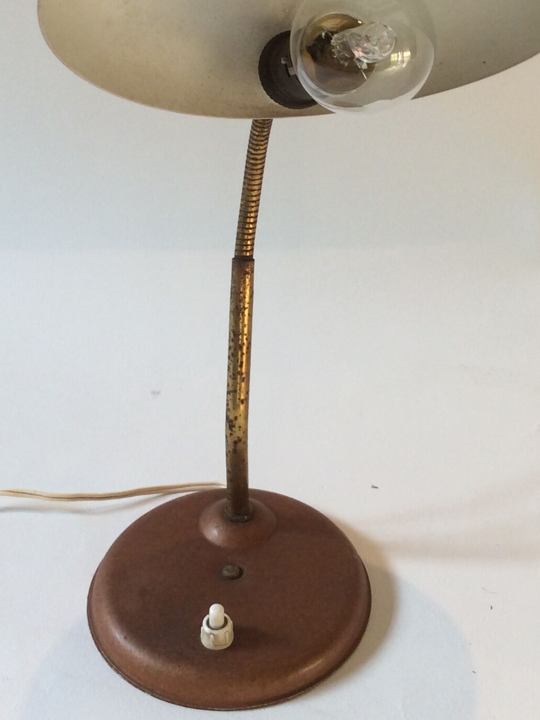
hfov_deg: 24.4
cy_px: 273
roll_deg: +2.0
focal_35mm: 60
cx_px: 302
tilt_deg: -33.5
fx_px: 1248
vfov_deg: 32.0
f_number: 2.4
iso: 40
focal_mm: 3.3
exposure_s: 1/50
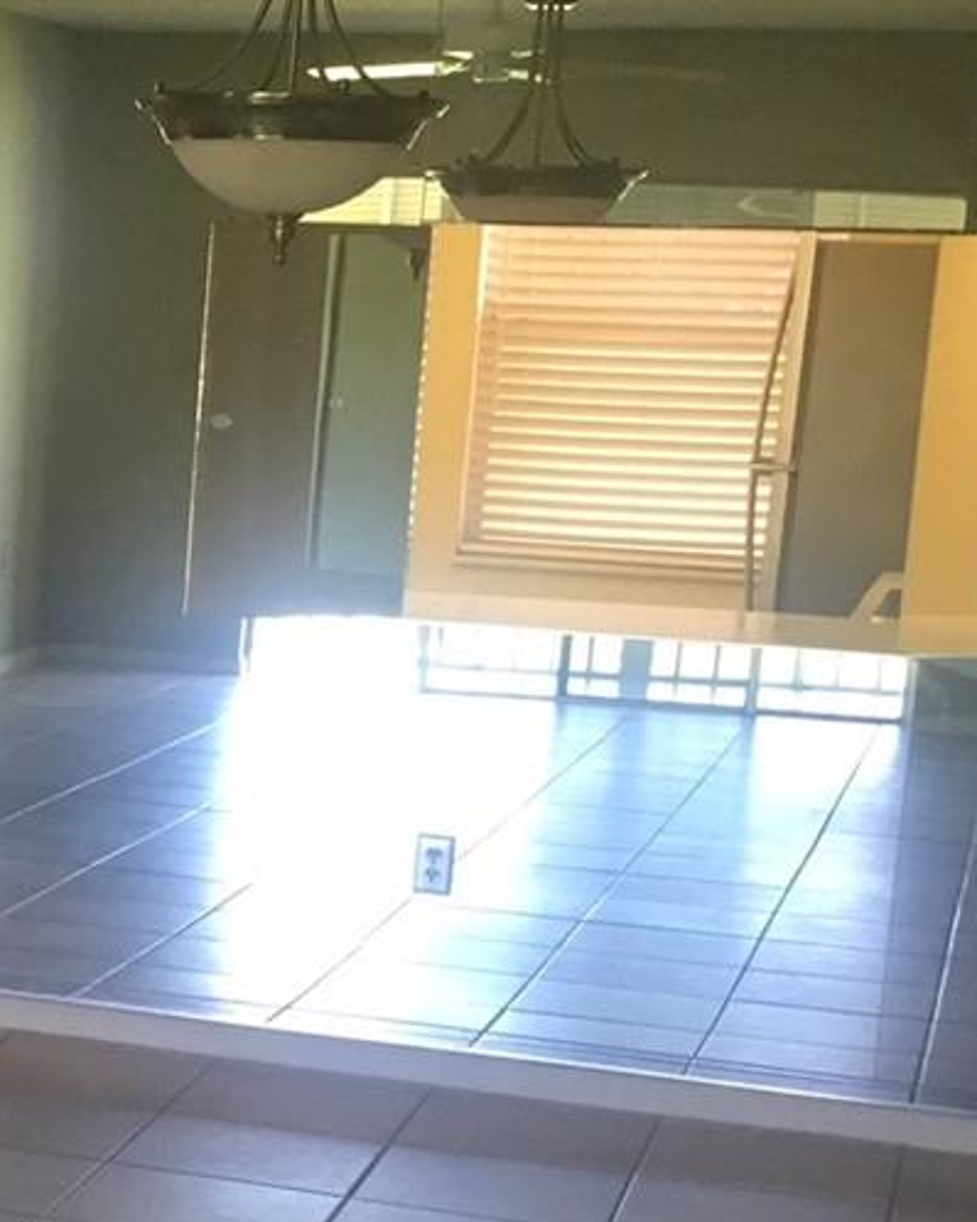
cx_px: -572
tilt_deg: -9.2
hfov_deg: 15.3
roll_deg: -0.9
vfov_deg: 21.0
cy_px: 785
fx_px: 3291
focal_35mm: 91
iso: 80
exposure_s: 1/30
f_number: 2.2
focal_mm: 4.15
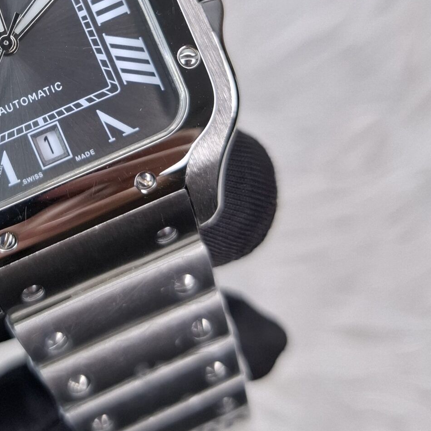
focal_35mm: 55
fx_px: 775
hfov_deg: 29.8
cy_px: 46
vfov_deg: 29.8
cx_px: 43
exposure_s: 1/101
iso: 50
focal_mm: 5.54
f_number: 1.8
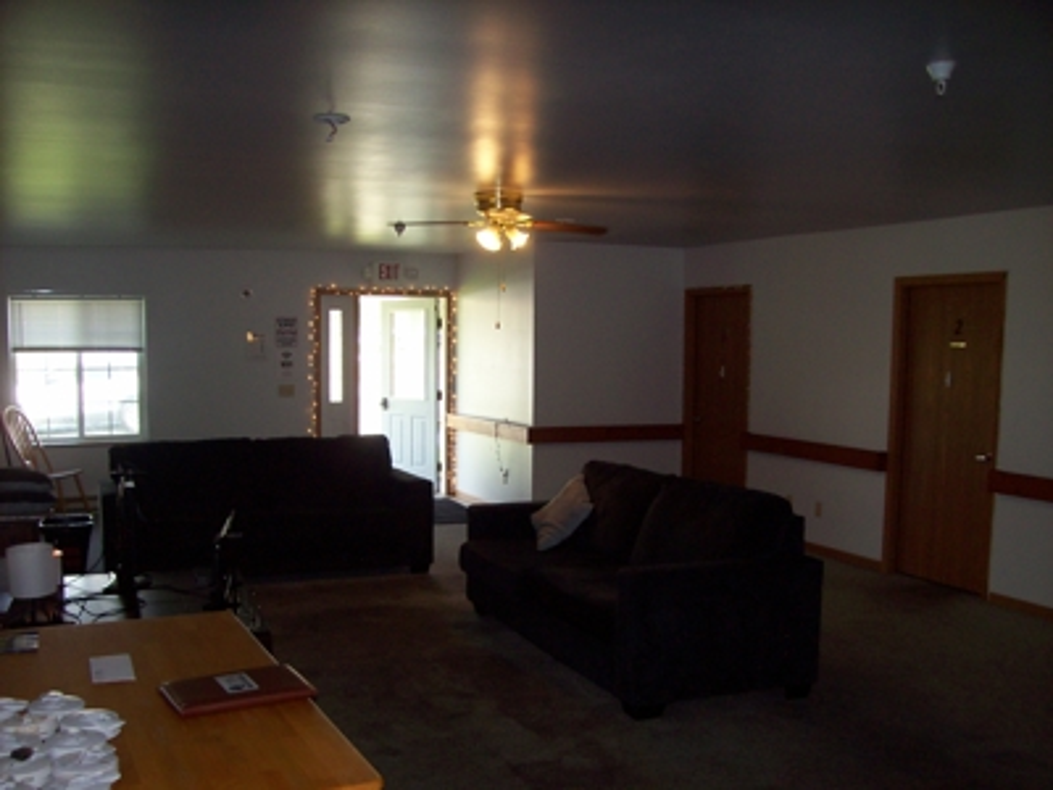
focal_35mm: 36
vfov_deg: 39.7
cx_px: 526
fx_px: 1095
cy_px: 395
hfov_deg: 51.4
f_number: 2.7
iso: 80
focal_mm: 6
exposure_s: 1/64
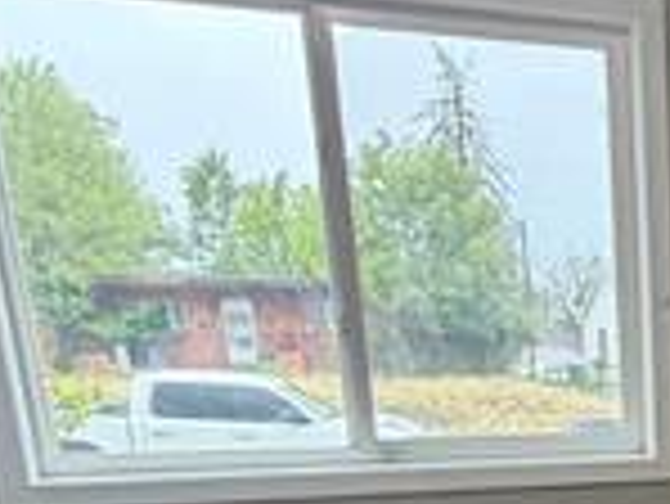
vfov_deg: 21.6
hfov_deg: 28.0
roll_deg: +0.8
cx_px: 809
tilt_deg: -17.6
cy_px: 686
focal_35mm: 60
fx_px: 1162
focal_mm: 2.22
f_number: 2.2
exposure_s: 1/60
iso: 200
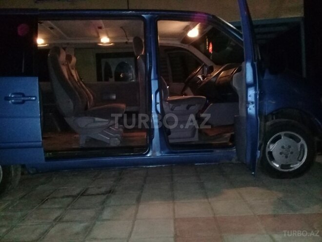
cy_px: 121
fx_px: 288
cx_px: 161
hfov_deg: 58.4
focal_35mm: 31
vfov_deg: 45.4
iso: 800
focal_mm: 3.3
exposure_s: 1/15
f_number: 2.2
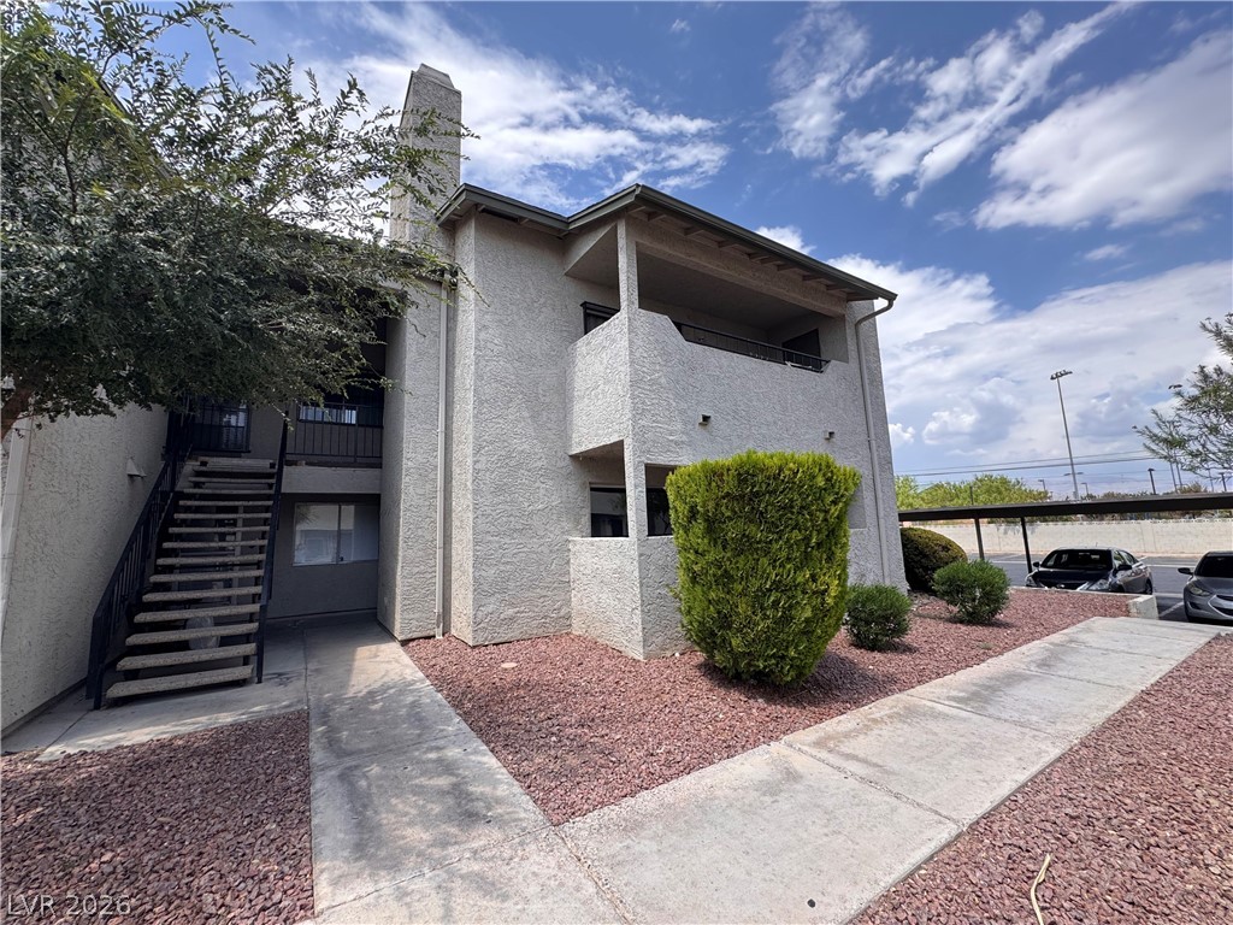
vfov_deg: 85.7
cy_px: 462
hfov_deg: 102.1
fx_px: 499
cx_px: 616
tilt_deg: +8.3
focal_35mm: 14
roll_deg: +1.7
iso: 40
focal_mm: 2.22
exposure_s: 1/720
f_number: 2.2
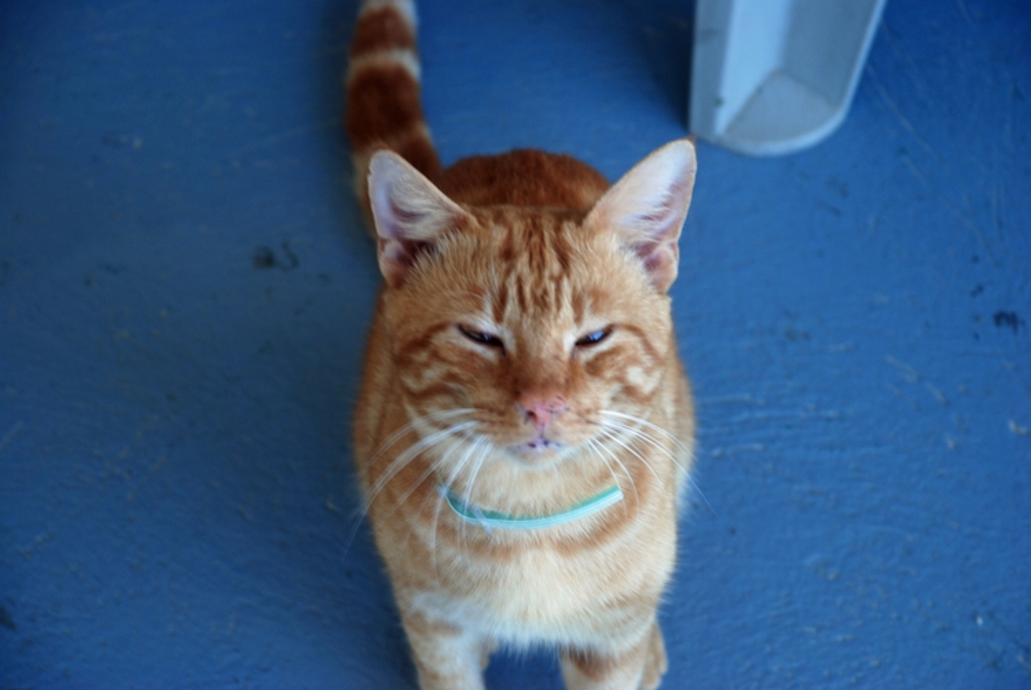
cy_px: 345
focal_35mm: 135
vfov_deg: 10.2
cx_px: 516
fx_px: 3871
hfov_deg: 15.2
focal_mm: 90
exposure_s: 1/20
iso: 100
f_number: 5.6
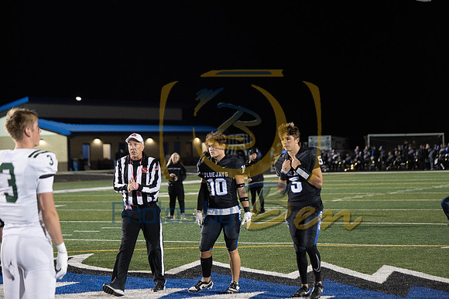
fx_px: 1098
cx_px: 224
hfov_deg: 23.1
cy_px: 150
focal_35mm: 88
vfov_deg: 15.5
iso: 4000
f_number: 2.8
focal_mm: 88
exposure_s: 1/500
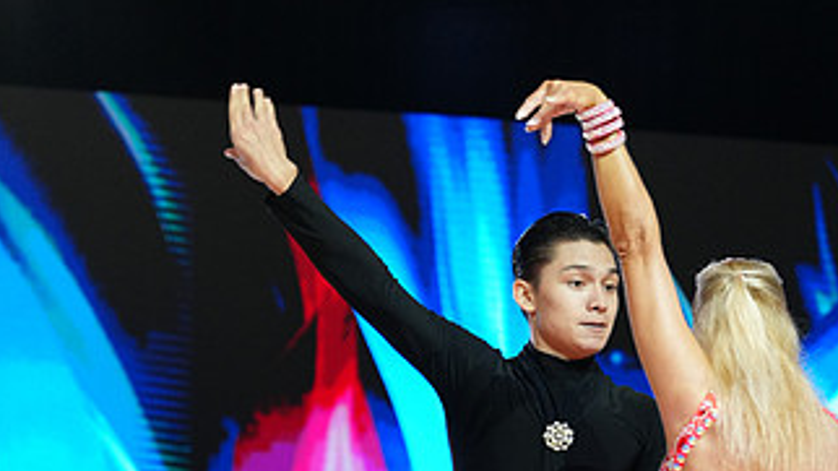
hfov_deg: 11.5
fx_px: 4155
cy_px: 749
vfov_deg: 6.4
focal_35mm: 187
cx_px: 472
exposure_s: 1/320
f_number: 4
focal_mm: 99
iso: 2500
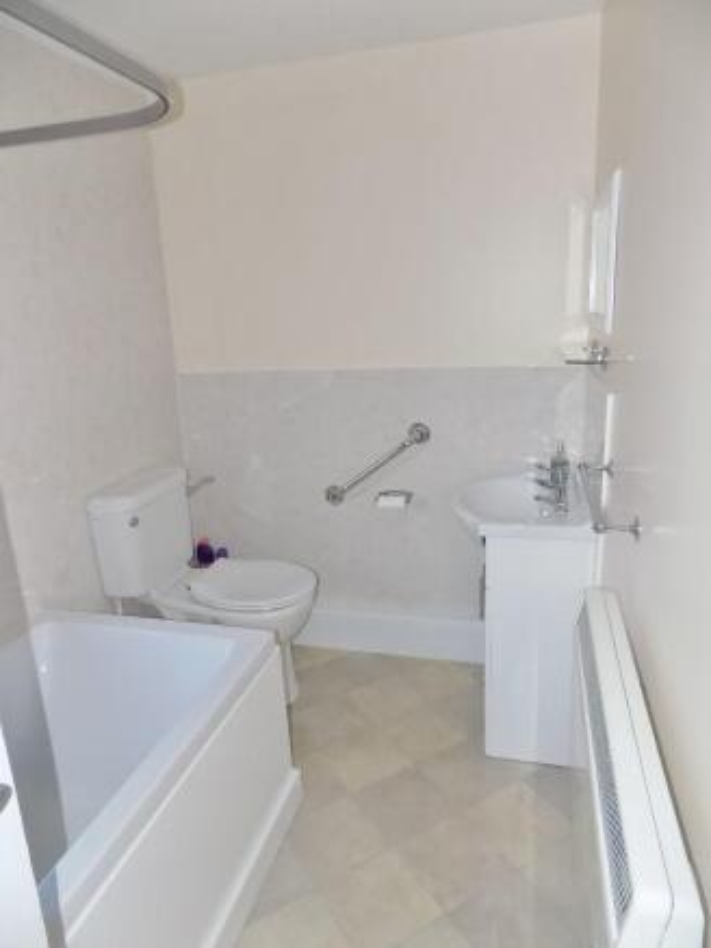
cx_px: 356
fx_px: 630
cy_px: 474
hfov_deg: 58.9
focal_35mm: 23
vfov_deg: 73.9
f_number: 3.1
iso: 200
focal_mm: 4
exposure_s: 1/30
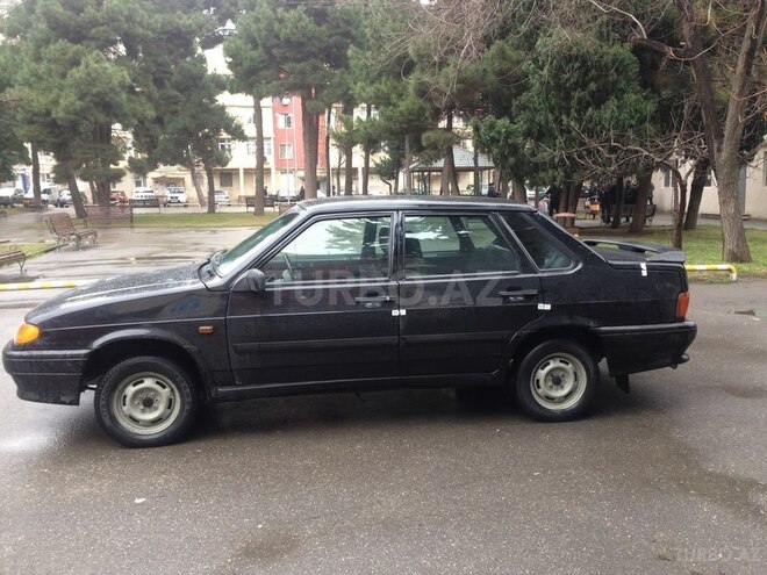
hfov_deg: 55.4
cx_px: 384
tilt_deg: -8.1
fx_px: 731
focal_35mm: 33
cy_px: 288
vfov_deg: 42.9
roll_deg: -1.0
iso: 50
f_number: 2.4
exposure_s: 1/24
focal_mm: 4.12
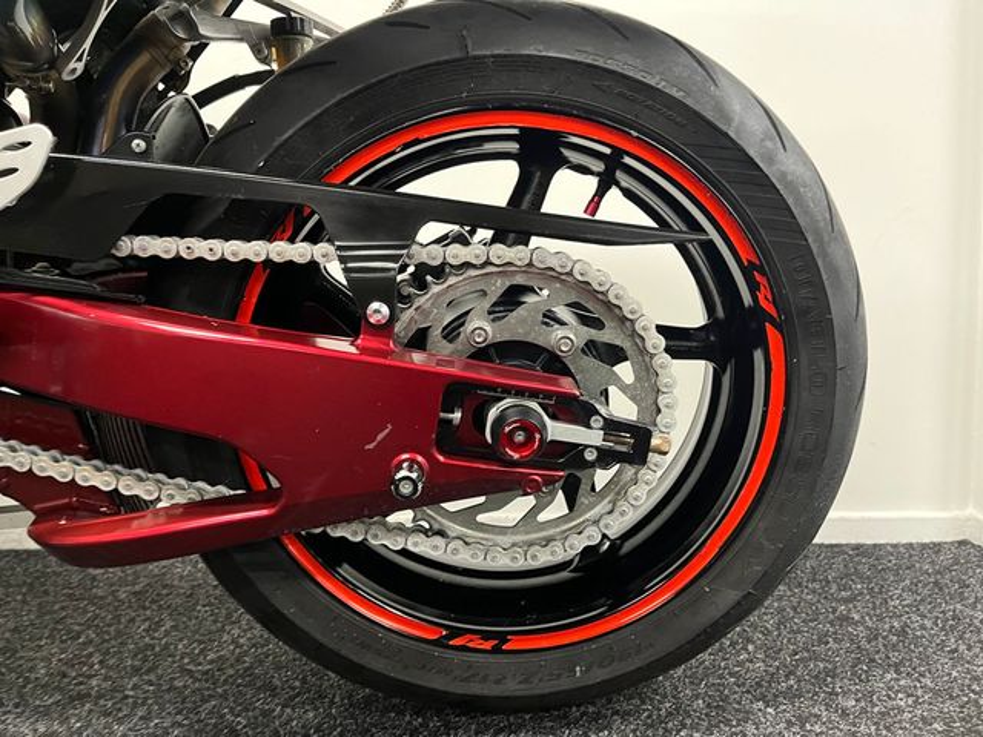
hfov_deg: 67.3
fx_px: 738
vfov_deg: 53.1
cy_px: 368
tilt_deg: -4.4
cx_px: 492
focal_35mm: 26
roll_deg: +0.3
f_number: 1.6
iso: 500
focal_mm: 5.1
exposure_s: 1/33
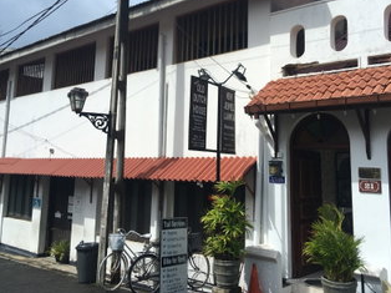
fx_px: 418
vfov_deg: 38.4
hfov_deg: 50.1
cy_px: 108
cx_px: 208
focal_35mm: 37
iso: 25
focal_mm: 4.15
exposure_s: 1/2653
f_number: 2.2
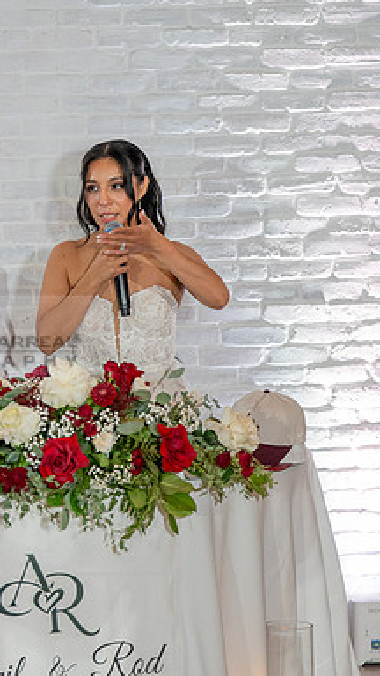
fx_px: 2436
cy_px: 337
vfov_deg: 15.8
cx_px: -56
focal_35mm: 136
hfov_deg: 8.8
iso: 1600
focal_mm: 86
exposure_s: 1/200
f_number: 2.8
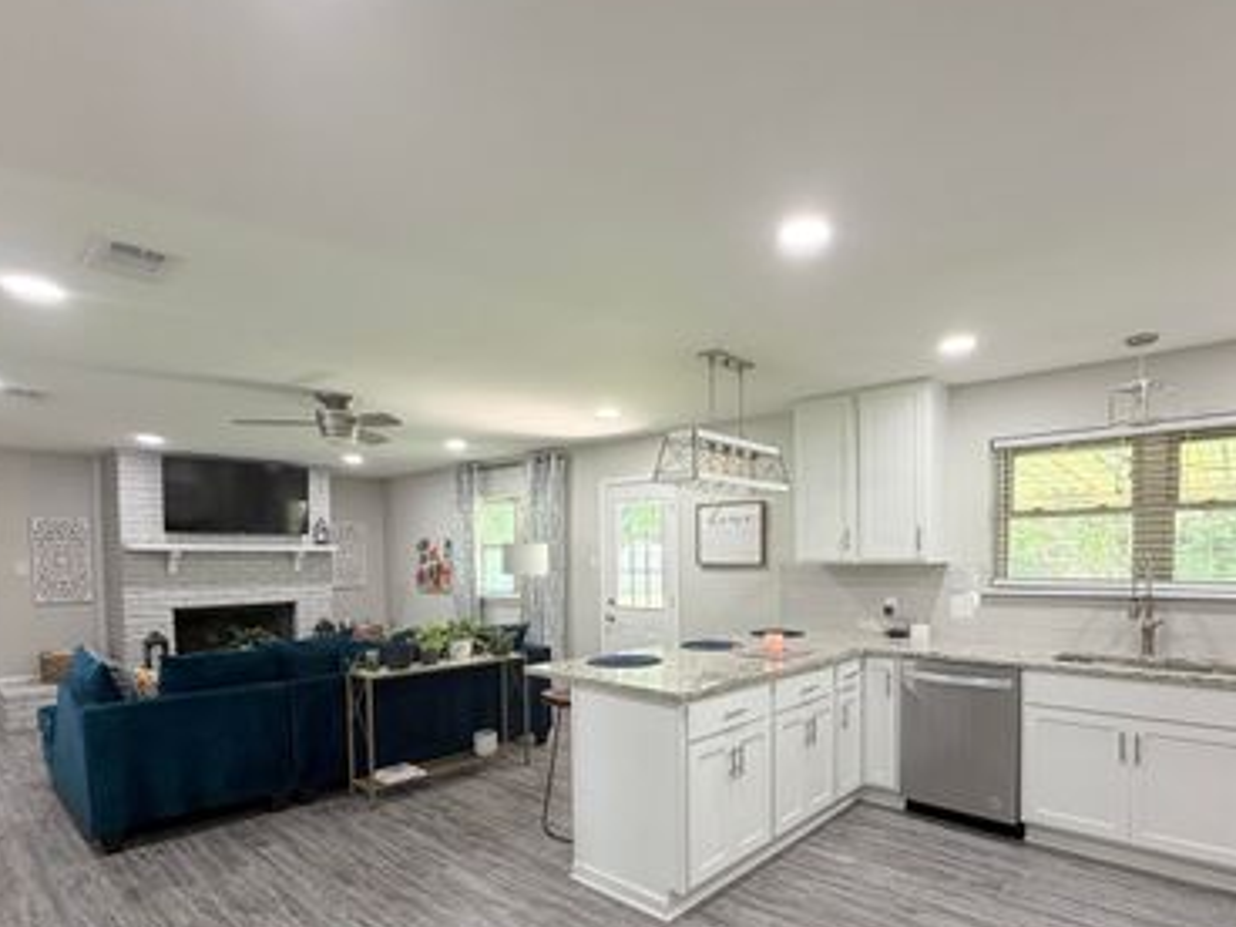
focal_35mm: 19
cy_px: 583
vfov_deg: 67.6
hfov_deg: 84.1
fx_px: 678
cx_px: 709
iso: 160
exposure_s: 1/60
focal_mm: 2.22
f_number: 2.2
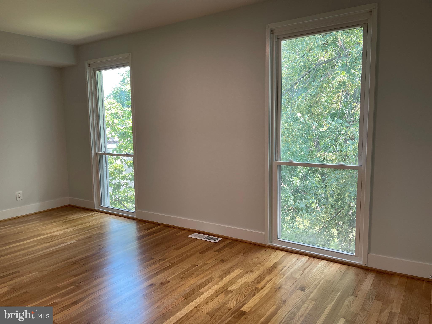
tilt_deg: -7.8
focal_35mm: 25
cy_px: 162
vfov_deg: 54.9
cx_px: 216
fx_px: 312
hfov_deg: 69.4
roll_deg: +0.6
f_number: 1.6
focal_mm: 5.1
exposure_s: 1/120
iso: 64
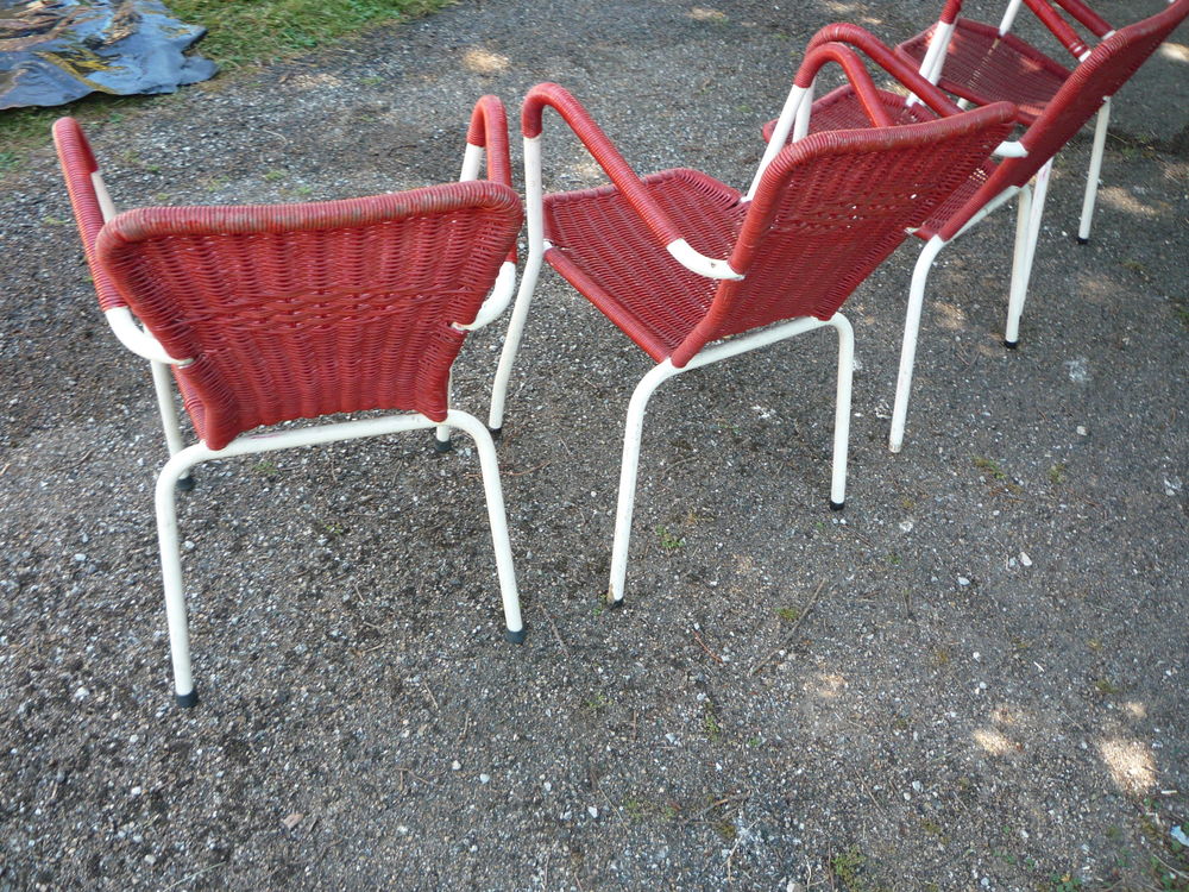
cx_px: 594
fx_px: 1030
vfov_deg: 46.8
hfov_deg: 60.0
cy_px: 446
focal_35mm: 30
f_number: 3.3
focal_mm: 5.2
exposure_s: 1/50
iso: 100
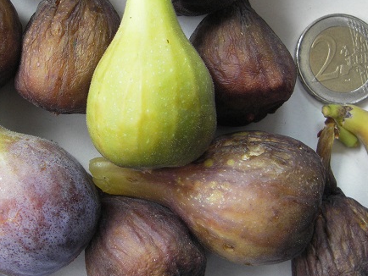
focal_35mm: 56
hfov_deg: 34.2
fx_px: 596
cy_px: 125
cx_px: 151
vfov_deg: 26.1
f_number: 3.3
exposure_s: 1/30
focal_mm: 6.3
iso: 64
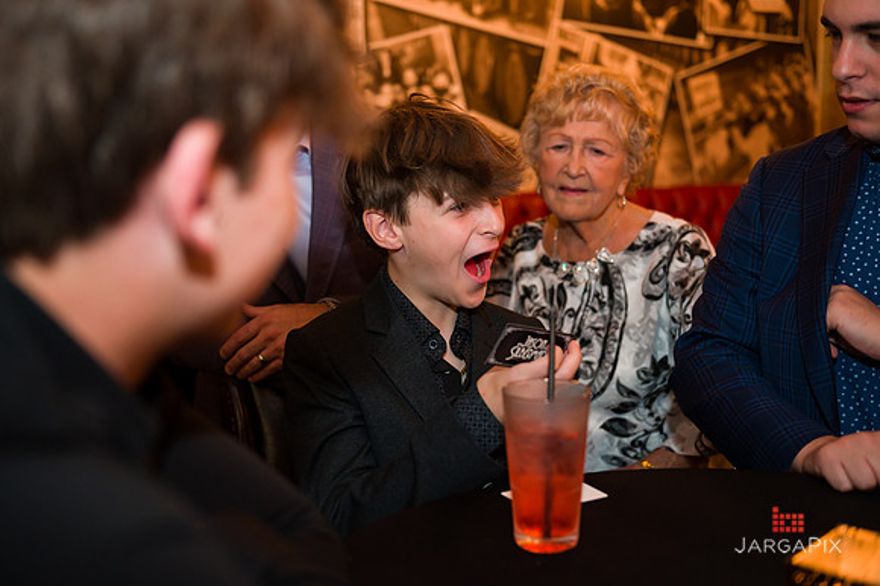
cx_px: 440
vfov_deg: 33.2
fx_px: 983
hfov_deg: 48.2
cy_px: 293
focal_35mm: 40
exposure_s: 1/200
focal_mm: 40
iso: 1250
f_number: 3.2
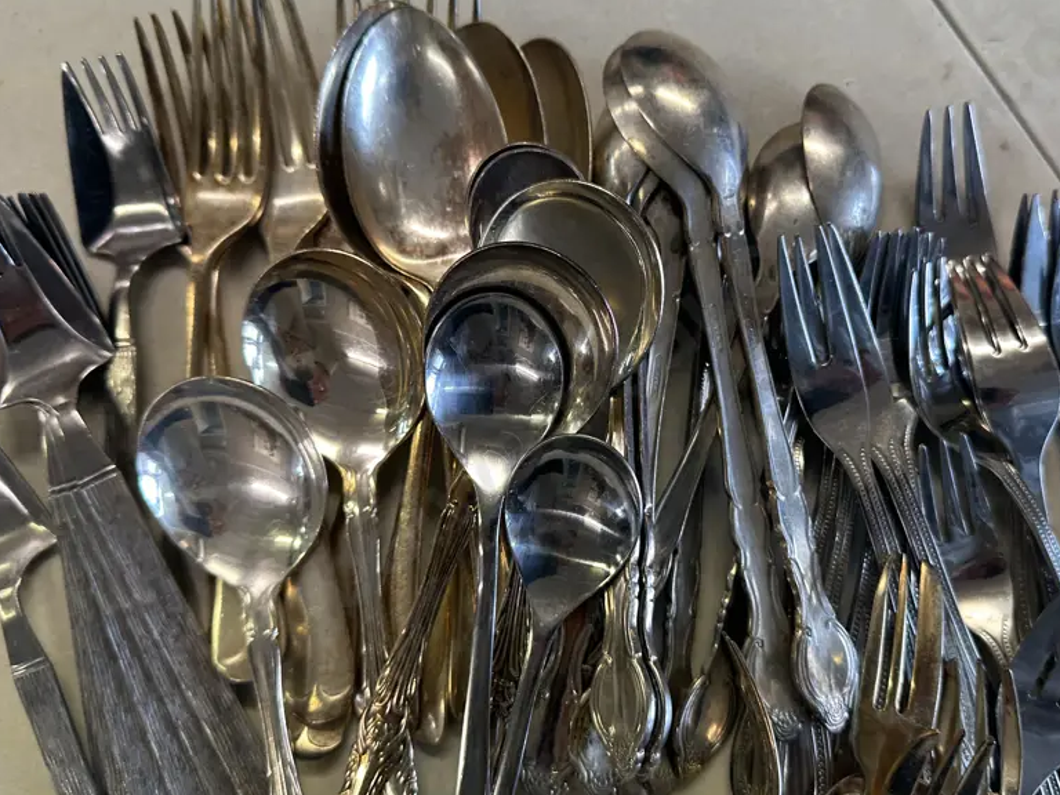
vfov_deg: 44.2
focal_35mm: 32
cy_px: 381
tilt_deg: -82.0
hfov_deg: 56.6
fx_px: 980
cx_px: 611
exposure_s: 1/100
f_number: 1.78
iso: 125
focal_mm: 6.86
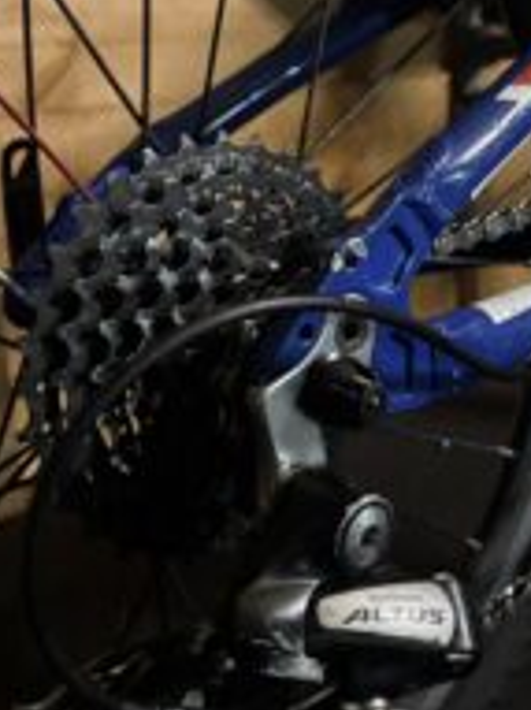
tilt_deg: -12.6
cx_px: 360
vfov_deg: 38.8
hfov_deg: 29.4
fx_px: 1003
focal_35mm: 49
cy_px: 283
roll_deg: +1.4
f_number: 1.6
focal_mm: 5.96
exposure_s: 1/25
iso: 800
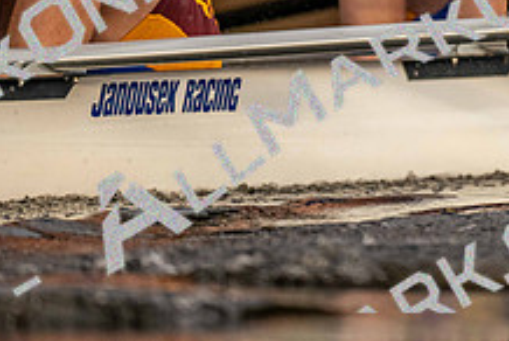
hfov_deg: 1.3
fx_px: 22582
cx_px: 572
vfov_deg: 0.9
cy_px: -88
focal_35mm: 1595
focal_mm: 600
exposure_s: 1/2500
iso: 1250
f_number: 4
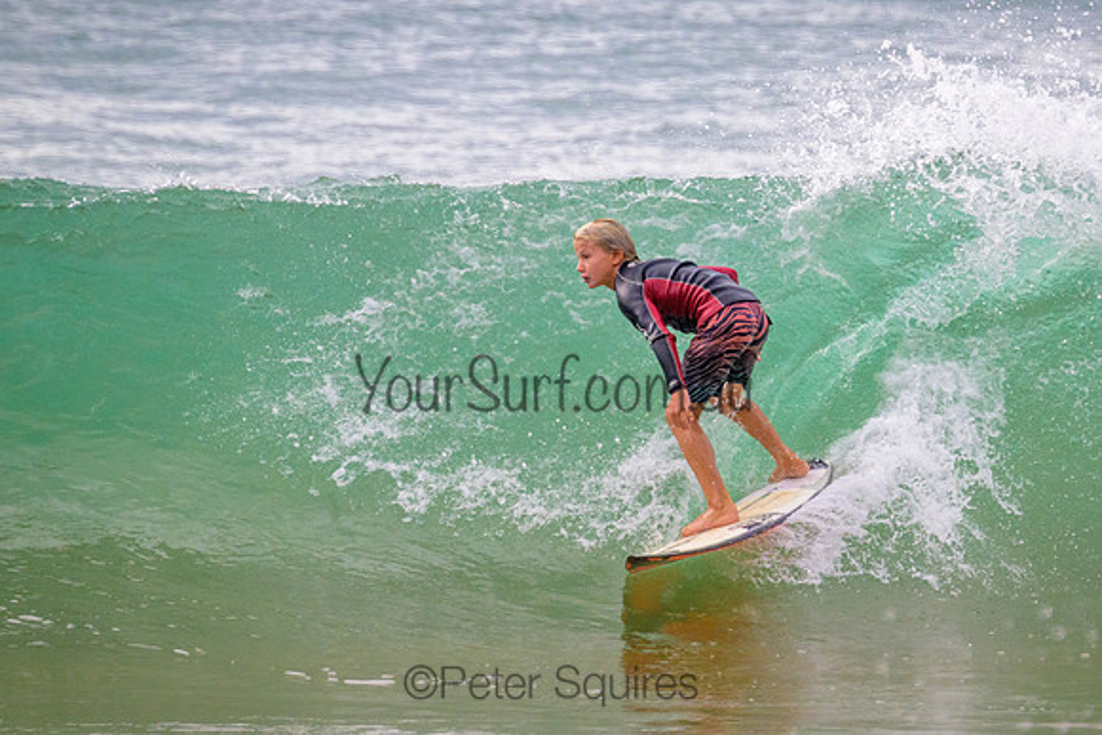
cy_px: 238
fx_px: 33115
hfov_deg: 1.9
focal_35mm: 1082
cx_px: 745
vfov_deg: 1.3
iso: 1600
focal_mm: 800
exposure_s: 1/2000
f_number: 11
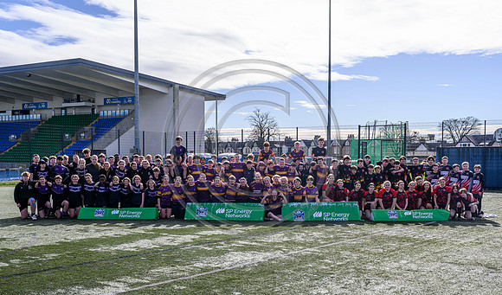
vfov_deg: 28.9
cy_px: 200
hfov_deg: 47.7
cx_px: 271
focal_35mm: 42
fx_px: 567
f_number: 8
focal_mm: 34
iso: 200
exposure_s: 1/640
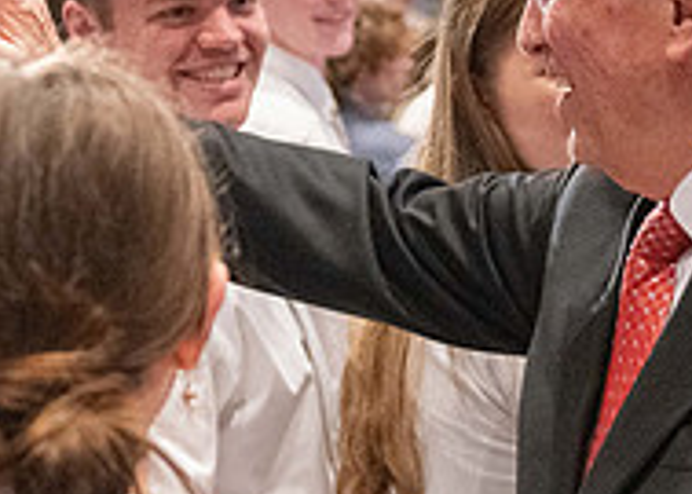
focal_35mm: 129
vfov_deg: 11.1
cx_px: 372
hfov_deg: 15.5
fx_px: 2535
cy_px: 247
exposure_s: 1/250
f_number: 2.8
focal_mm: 36
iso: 8000
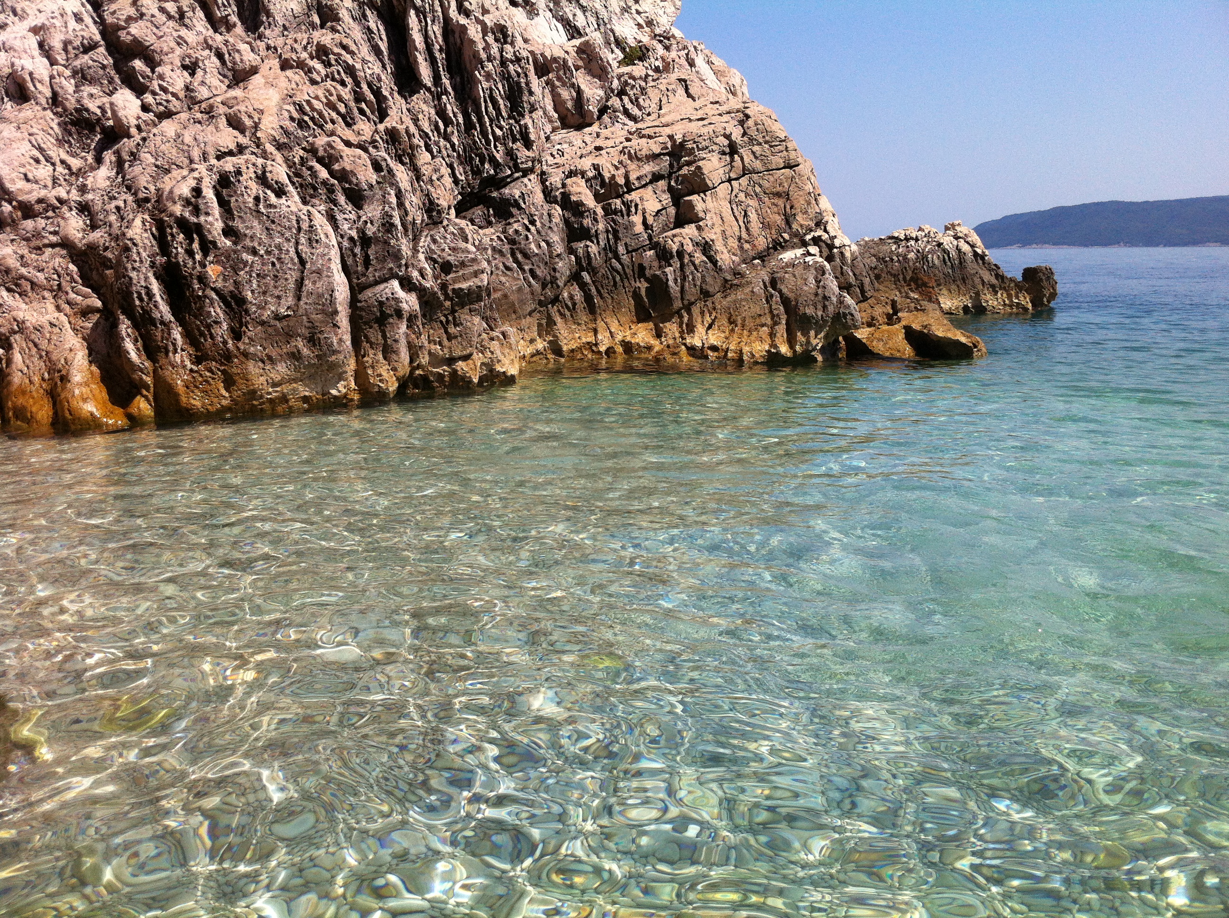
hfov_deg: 52.7
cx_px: 614
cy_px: 459
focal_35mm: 35
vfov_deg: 40.6
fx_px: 1241
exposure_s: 1/2155
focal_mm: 3.85
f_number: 2.8
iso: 80
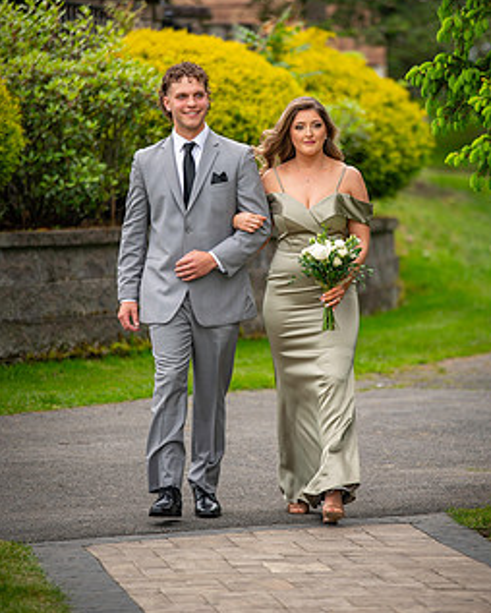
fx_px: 4228
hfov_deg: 6.6
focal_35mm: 233
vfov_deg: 8.3
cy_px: 220
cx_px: 284
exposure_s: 1/320
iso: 100
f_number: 2.8
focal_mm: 175
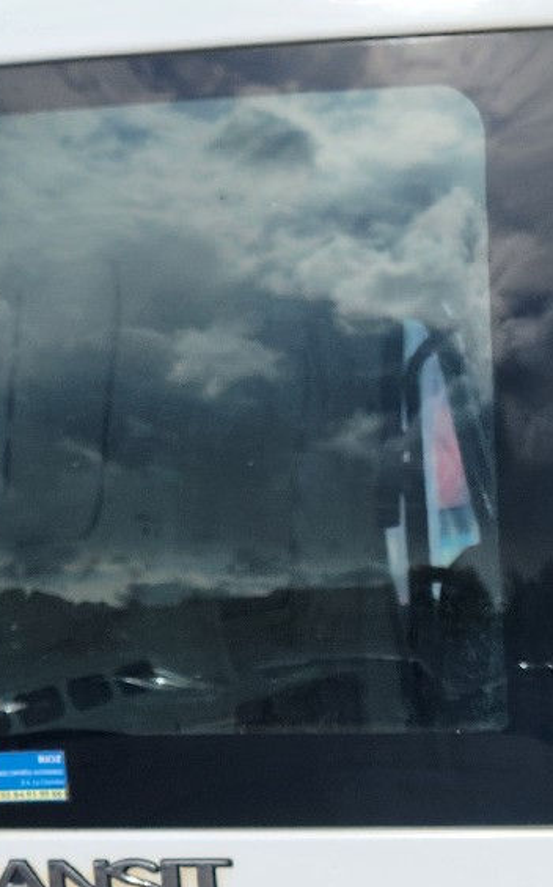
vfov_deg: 24.0
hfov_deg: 14.9
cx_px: 743
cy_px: 867
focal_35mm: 83
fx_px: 2003
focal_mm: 5.4
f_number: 1.8
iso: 20
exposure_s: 1/2500
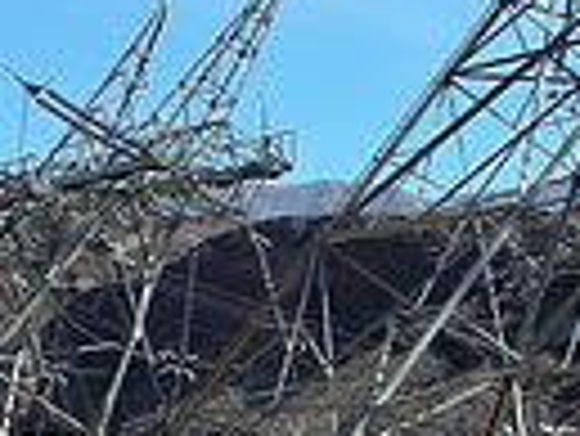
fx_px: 2633
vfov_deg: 9.4
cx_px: 364
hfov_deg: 12.6
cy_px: 344
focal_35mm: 157
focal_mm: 5.8
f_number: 8.5
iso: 50
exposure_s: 1/80.5
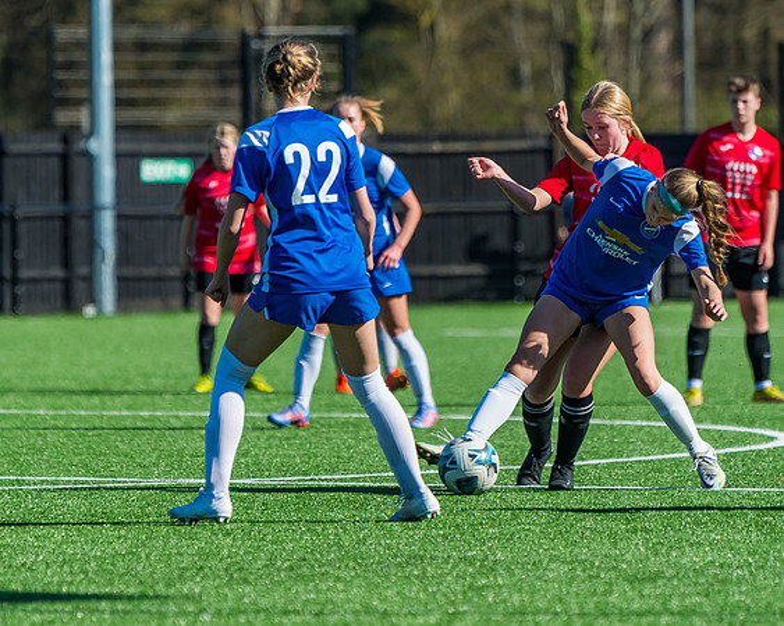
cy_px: 274
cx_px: 408
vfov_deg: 3.8
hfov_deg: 4.7
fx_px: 9514
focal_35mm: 410
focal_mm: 280
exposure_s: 1/2500
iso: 400
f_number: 5
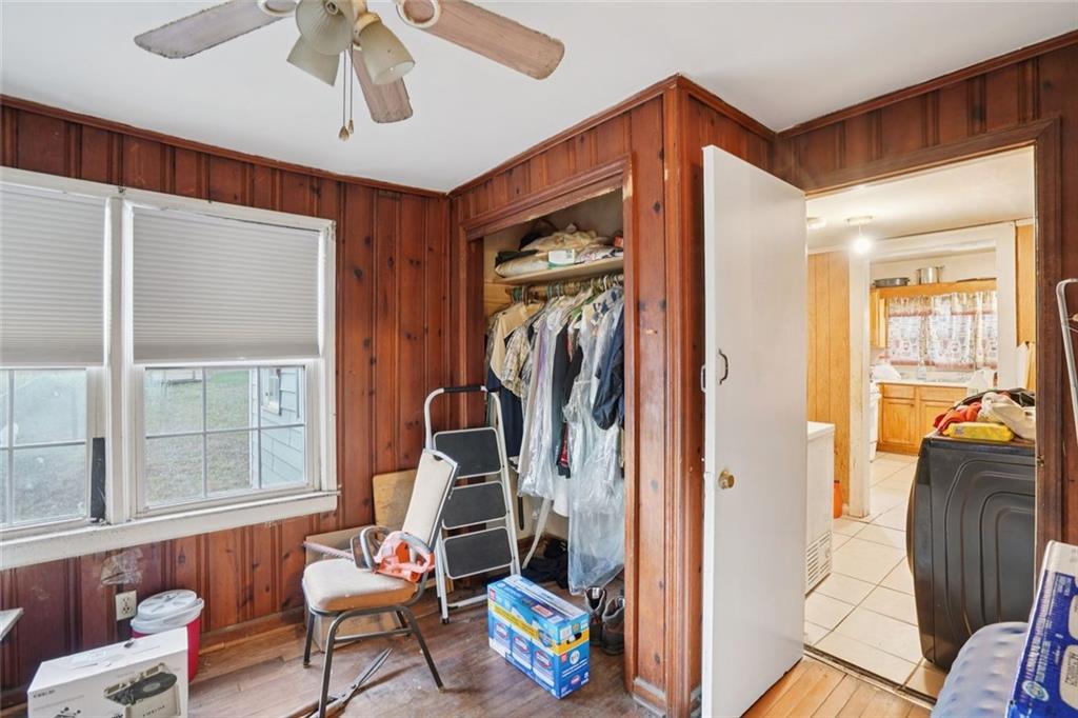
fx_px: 479
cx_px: 539
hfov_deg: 96.8
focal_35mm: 16
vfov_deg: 73.7
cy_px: 359
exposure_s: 2
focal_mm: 16
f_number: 8
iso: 400
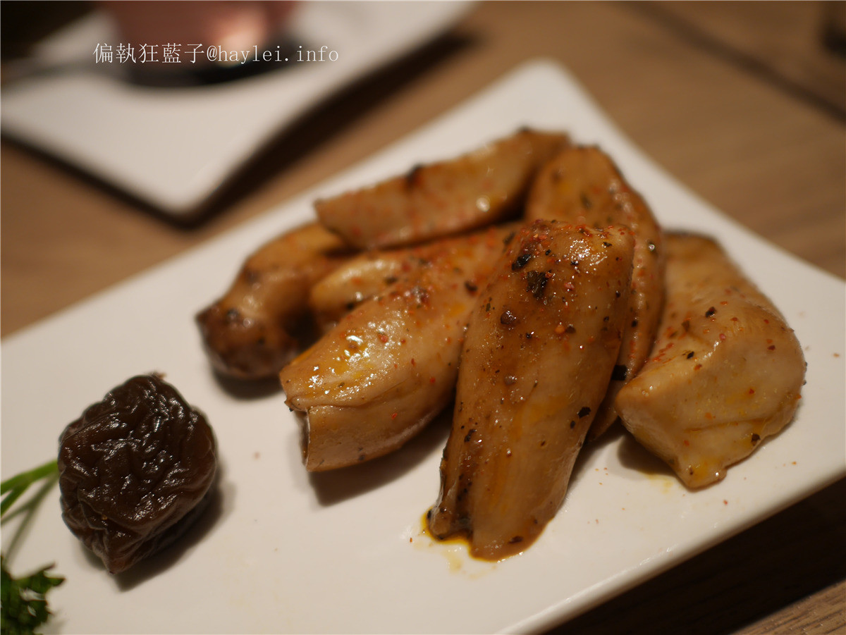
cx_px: 423
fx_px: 733
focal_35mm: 30
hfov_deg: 59.9
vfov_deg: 46.8
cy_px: 318
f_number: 1.7
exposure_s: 1/80
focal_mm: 15
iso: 200
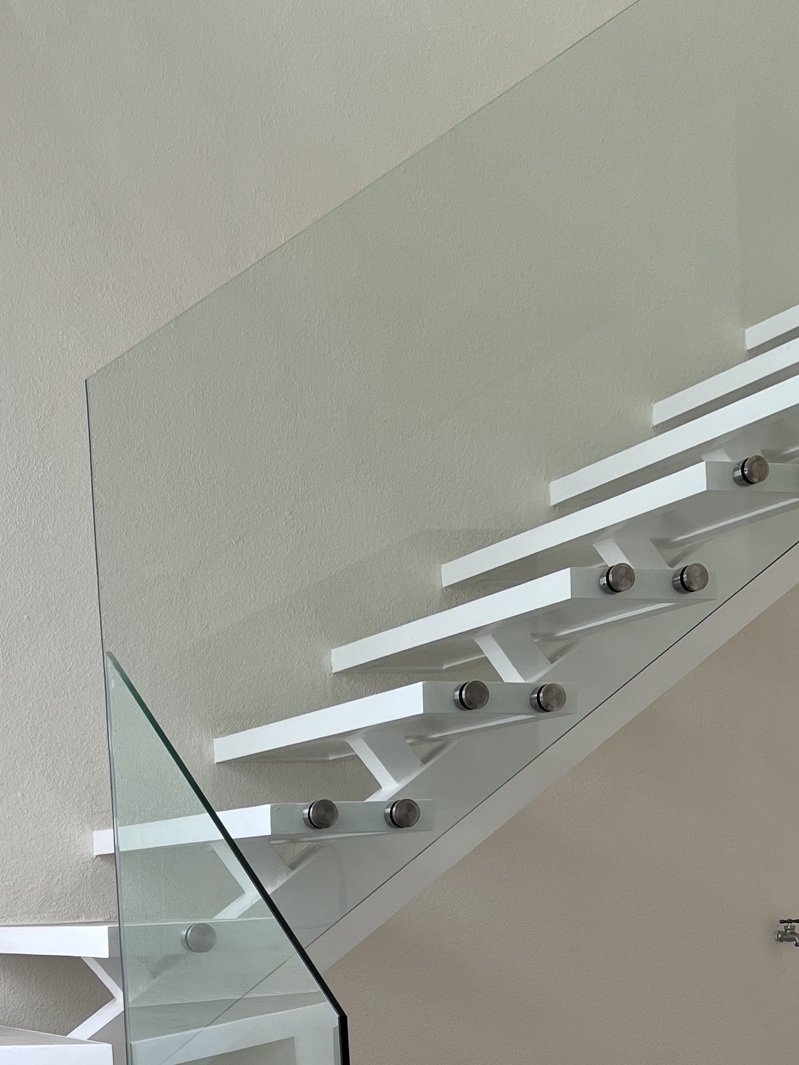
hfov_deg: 24.7
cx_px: 260
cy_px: 973
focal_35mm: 59
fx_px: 1816
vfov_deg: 31.1
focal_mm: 5.7
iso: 40
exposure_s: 1/157
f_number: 1.5
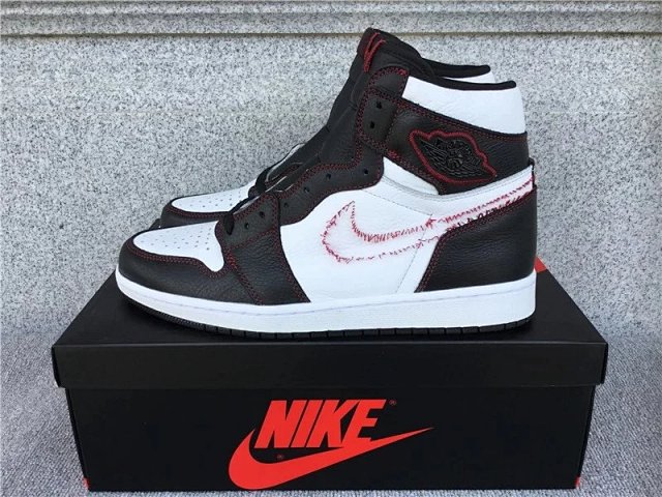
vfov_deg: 45.4
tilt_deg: -21.4
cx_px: 331
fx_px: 593
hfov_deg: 58.4
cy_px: 248
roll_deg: +0.8
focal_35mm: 31
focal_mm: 3.3
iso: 25
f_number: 2.4
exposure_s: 1/369
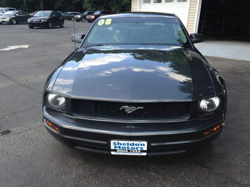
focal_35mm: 33
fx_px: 238
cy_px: 94
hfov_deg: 55.4
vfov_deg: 42.9
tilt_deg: -19.3
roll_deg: -2.9
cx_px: 125
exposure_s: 1/268
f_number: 2.4
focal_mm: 4.12
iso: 50
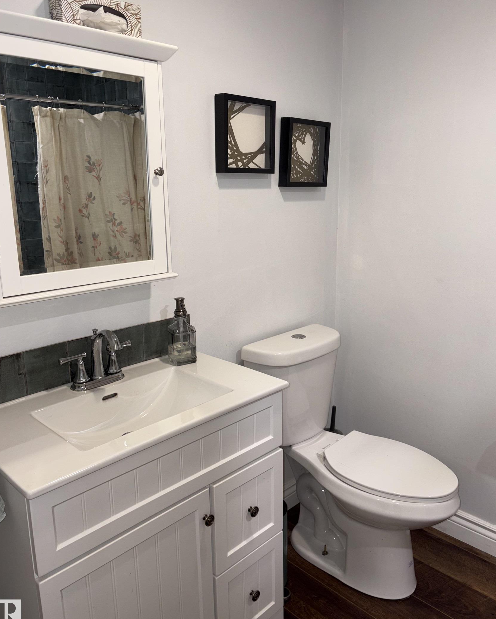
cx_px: 248
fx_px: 514
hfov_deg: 51.5
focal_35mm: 28
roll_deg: +0.8
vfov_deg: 62.2
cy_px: 298
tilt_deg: -12.1
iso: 32
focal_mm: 5.96
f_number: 1.6
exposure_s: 1/21
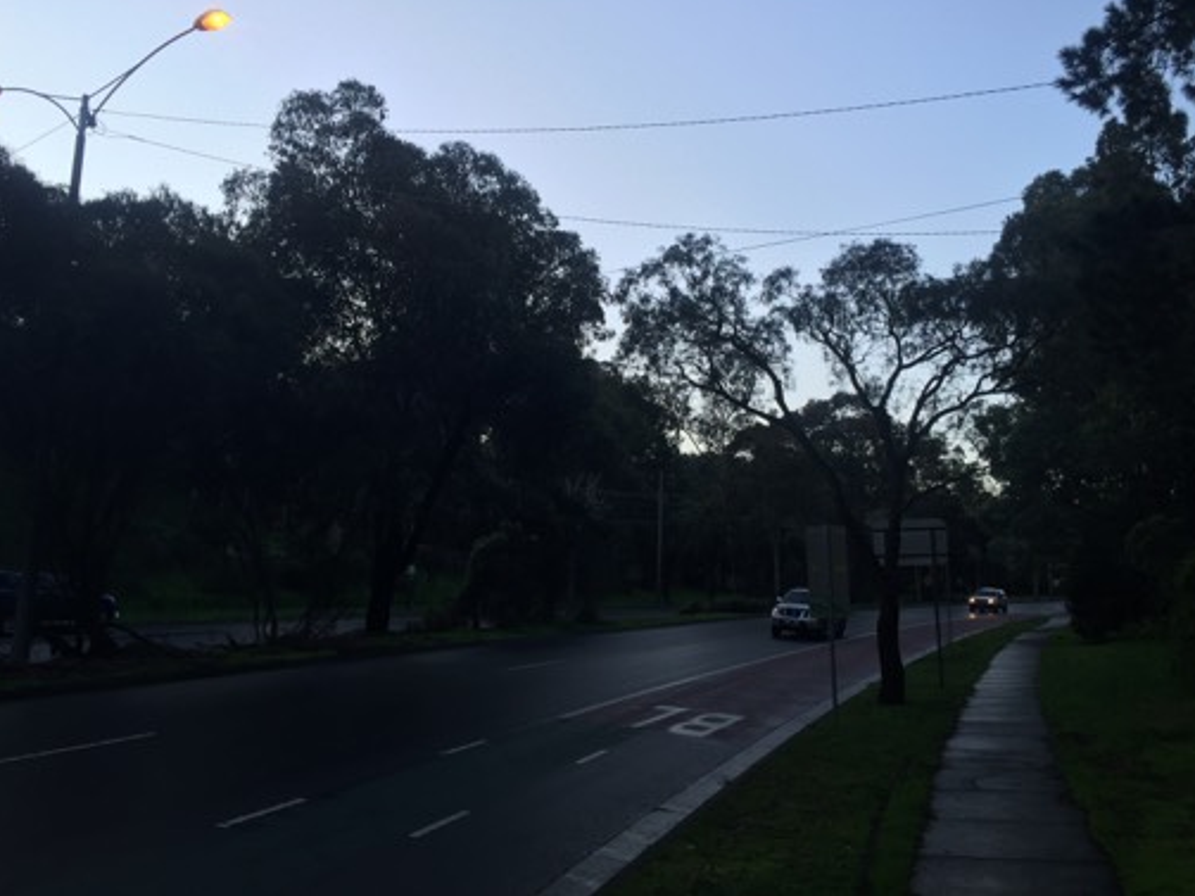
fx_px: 1035
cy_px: 437
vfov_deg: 46.8
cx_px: 594
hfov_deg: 60.0
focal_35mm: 30
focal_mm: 4.15
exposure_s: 1/120
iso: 32
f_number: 2.2
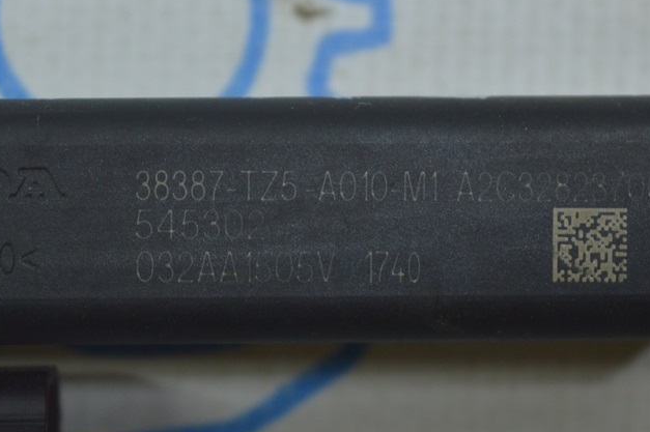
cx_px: 241
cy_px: 196
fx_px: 2432
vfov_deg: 10.2
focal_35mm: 135
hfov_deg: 15.2
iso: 400
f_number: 5.6
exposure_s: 1/60
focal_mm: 55
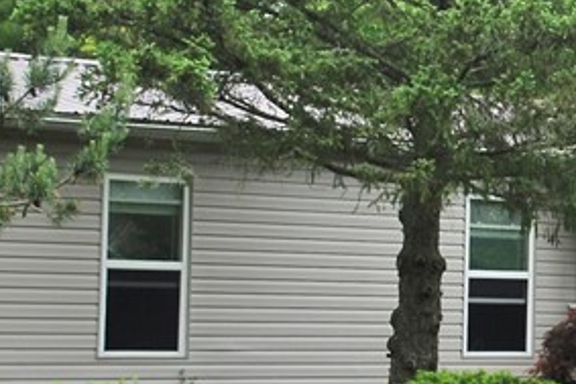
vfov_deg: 8.5
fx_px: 2577
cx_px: 707
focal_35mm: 161
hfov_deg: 12.4
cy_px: 128
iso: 100
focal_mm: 28
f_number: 5
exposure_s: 1/200
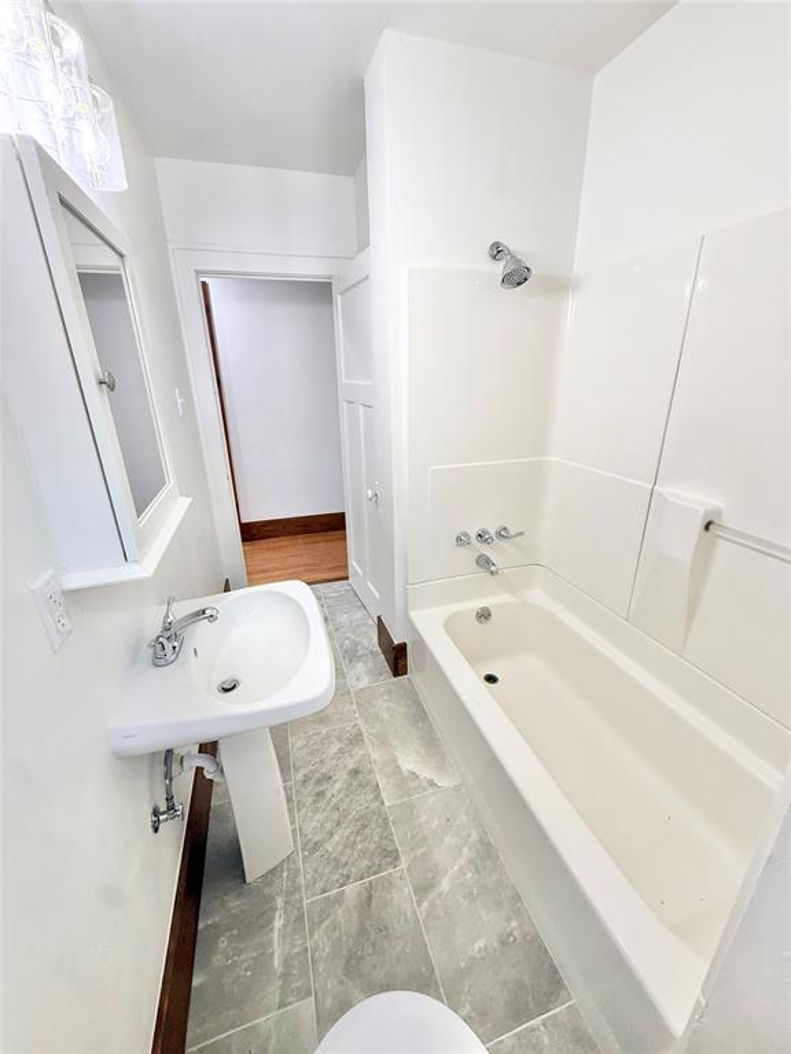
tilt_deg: -19.2
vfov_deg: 102.1
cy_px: 527
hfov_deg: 85.7
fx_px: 427
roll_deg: +0.8
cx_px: 396
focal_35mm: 14
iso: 250
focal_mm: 2.22
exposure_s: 1/120
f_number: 2.2
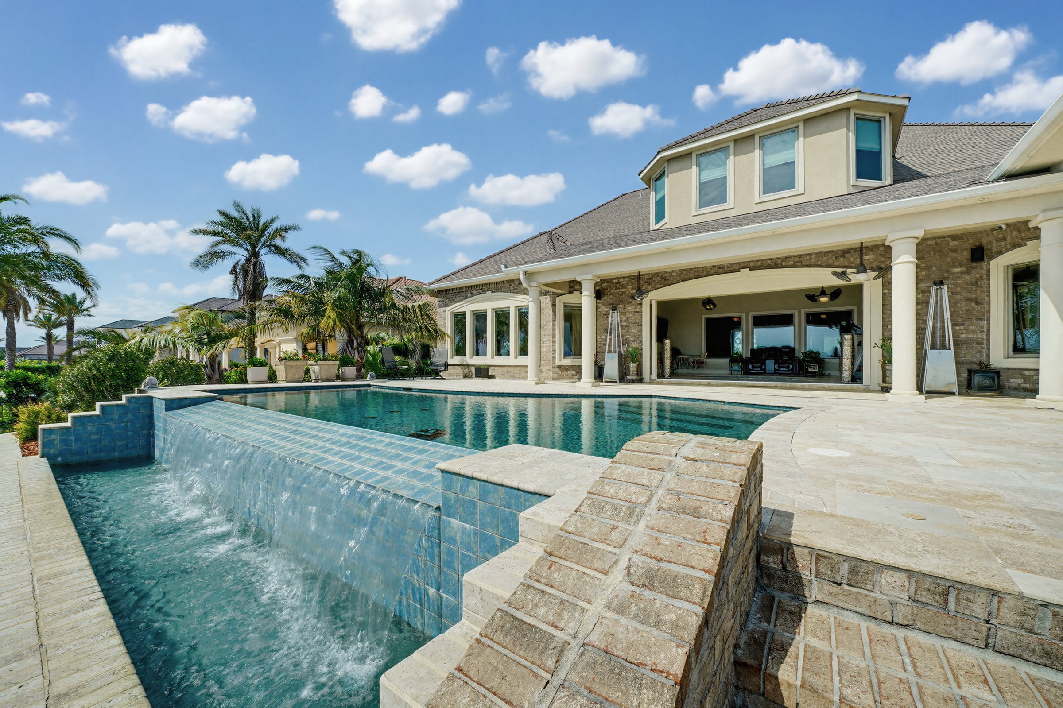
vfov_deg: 85.4
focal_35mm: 13
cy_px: 354
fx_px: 384
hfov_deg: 108.3
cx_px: 532
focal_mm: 13
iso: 50
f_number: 14
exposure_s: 1/160
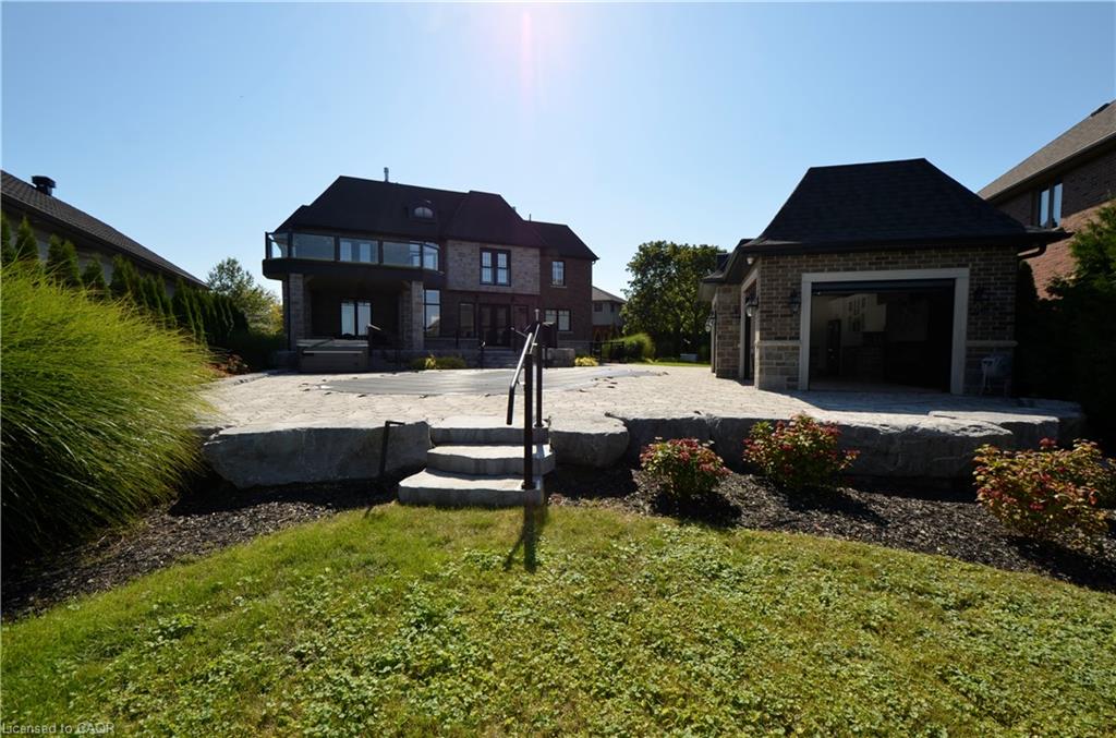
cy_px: 369
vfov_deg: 77.0
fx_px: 464
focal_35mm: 15
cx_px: 558
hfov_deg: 100.5
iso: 100
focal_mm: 10
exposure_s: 1/250
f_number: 8
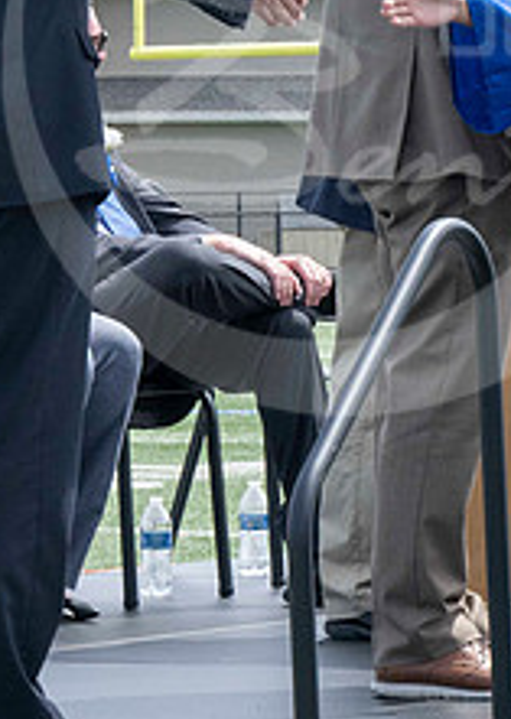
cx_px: 193
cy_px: -124
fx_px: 6790
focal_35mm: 333
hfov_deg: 4.3
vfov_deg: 6.0
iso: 200
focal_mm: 70
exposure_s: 1/250
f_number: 13
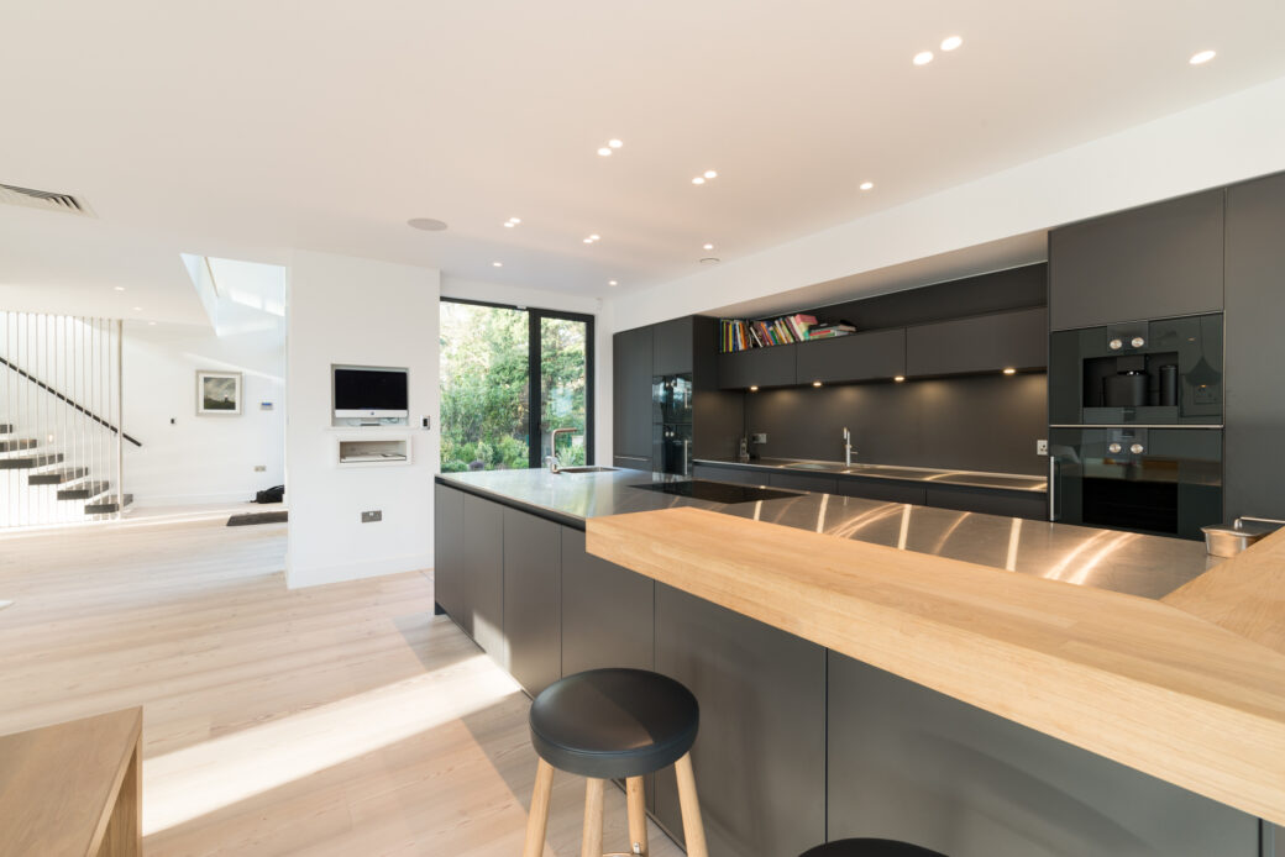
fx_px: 536
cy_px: 428
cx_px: 642
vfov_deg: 77.4
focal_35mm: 15
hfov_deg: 100.4
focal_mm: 15
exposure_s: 1/3
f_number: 11
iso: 100
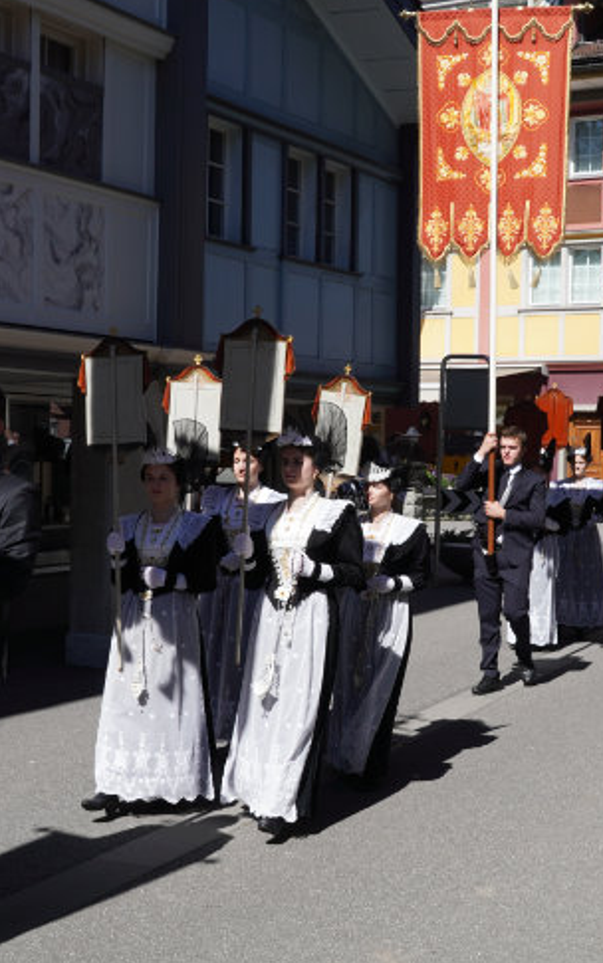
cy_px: 498
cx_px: 422
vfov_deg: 35.2
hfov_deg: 22.3
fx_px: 1520
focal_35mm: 58
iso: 200
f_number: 10
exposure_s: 1/320
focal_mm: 23
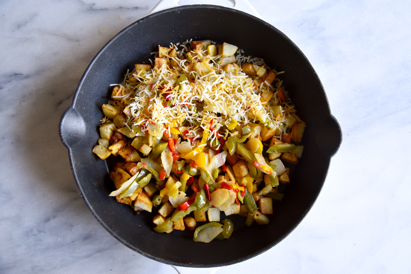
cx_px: 206
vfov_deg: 43.6
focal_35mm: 30
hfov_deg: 61.9
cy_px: 137
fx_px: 342
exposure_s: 1/60
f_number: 4
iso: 500
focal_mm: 20
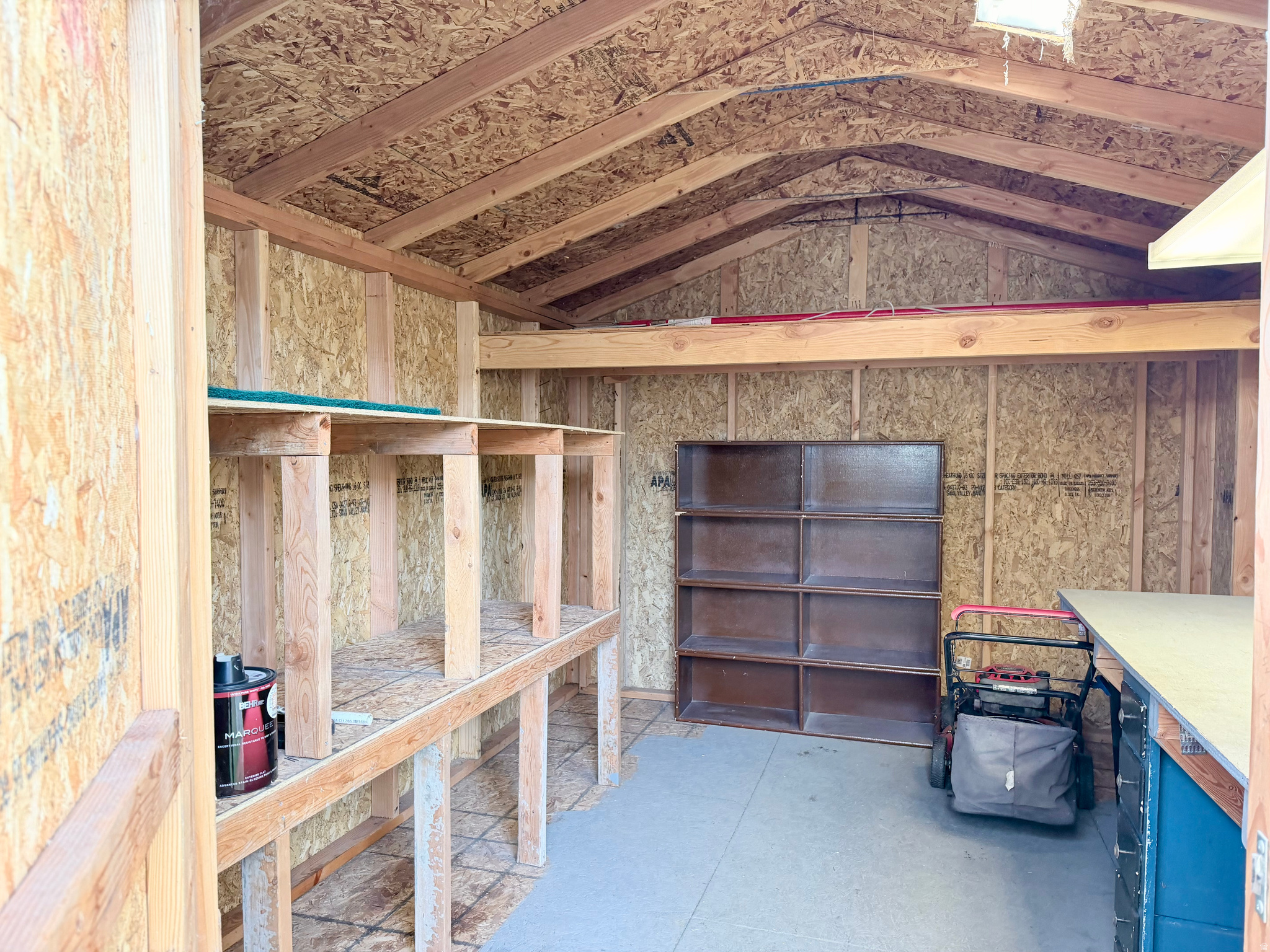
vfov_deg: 56.8
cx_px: 635
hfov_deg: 71.6
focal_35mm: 24
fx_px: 881
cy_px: 476
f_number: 1.78
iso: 200
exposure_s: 1/73
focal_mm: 6.76
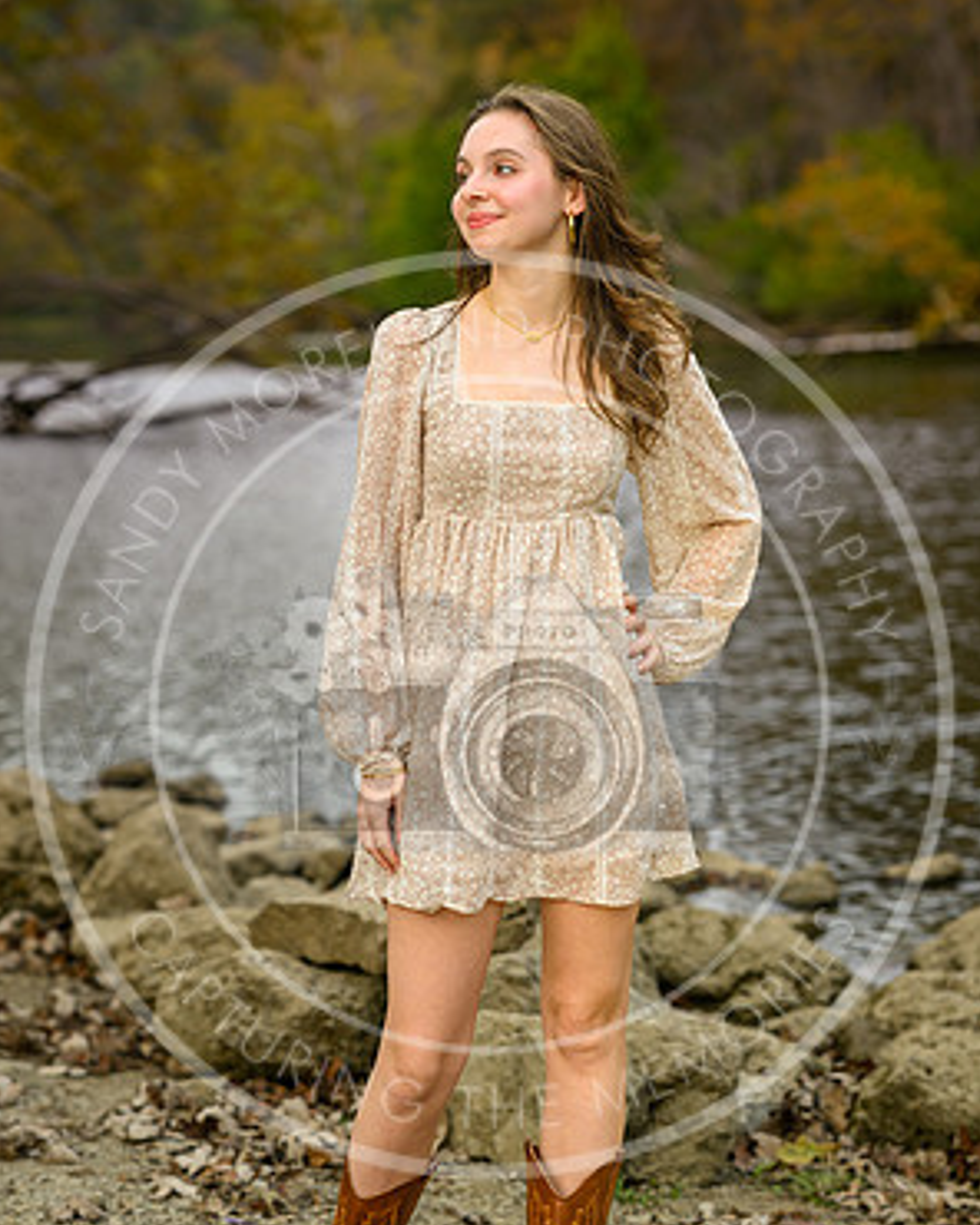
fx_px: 3517
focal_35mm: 97
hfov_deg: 15.9
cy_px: 715
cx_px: 490
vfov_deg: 19.7
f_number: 3.5
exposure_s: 1/500
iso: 160
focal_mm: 85
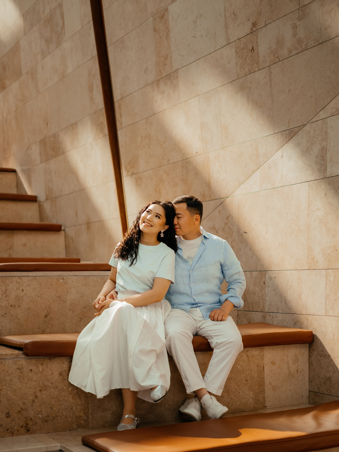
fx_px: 718
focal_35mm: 55
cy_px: 229
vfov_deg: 34.9
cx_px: 167
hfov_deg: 26.6
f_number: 1.8
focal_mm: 50
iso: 500
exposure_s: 1/2000
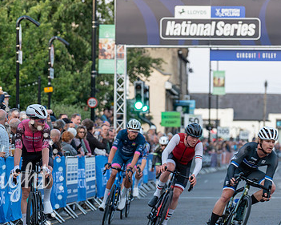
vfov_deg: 6.4
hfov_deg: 8.0
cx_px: 15
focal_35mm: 242
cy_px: 182
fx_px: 2013
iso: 1000
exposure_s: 1/640
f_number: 3.2
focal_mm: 110
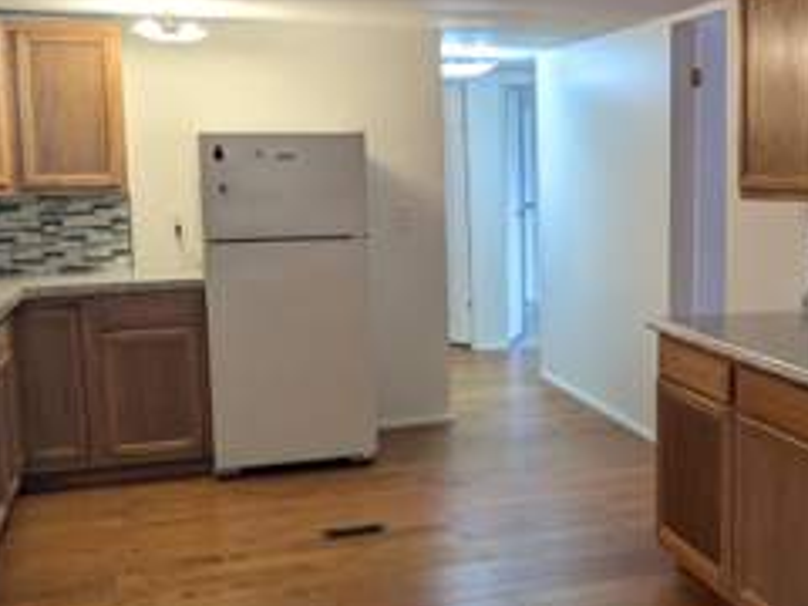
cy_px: 293
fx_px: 1120
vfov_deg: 30.3
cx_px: 660
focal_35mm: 48
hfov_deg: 38.0
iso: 148
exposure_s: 1/120
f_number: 1.68
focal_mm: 6.9
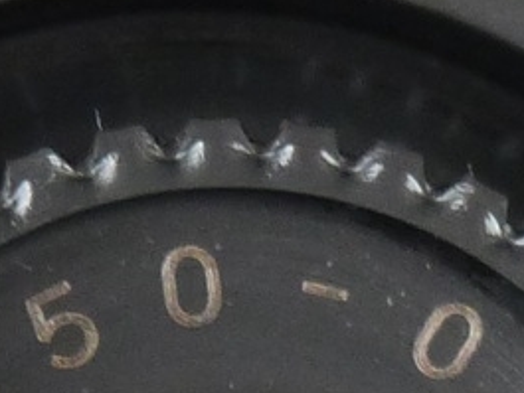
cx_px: 433
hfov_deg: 6.5
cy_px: 776
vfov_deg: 4.8
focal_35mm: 302
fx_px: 4574
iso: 200
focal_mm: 7
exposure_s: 1/60
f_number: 3.1
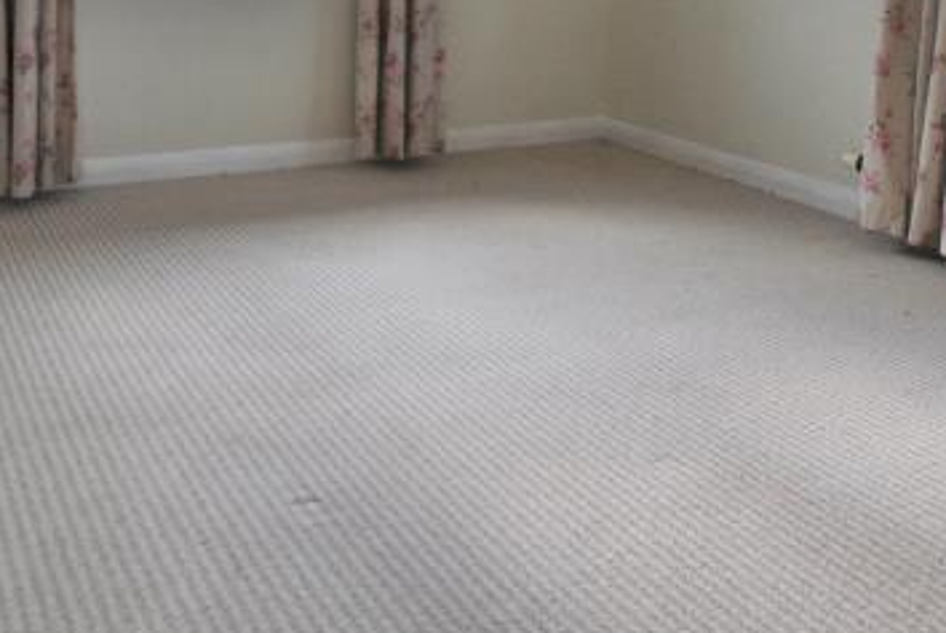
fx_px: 1000
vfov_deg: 32.7
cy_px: 21
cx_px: 334
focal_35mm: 38
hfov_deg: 49.9
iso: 200
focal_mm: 10
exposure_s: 1/125
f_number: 5.6
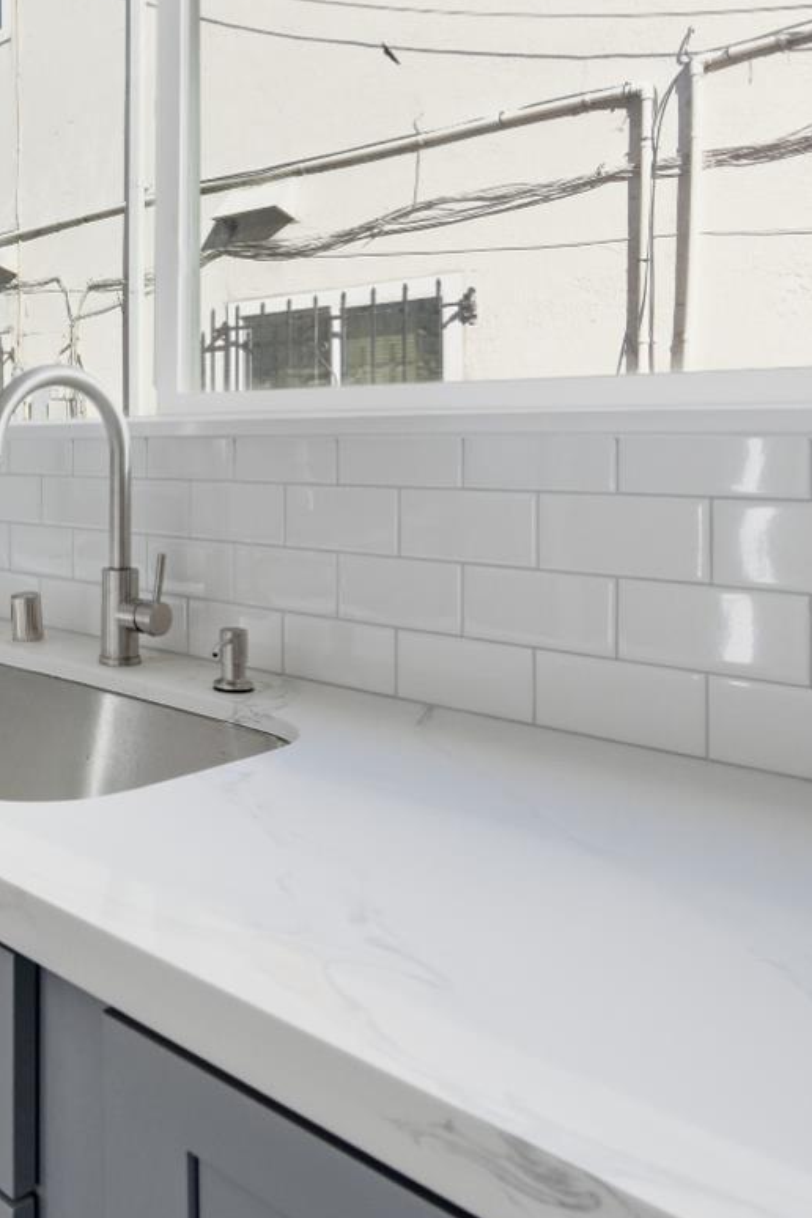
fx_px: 1049
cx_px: 46
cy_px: 485
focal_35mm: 31
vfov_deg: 59.8
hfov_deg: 38.6
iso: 320
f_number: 10
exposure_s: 1/250
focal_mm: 16
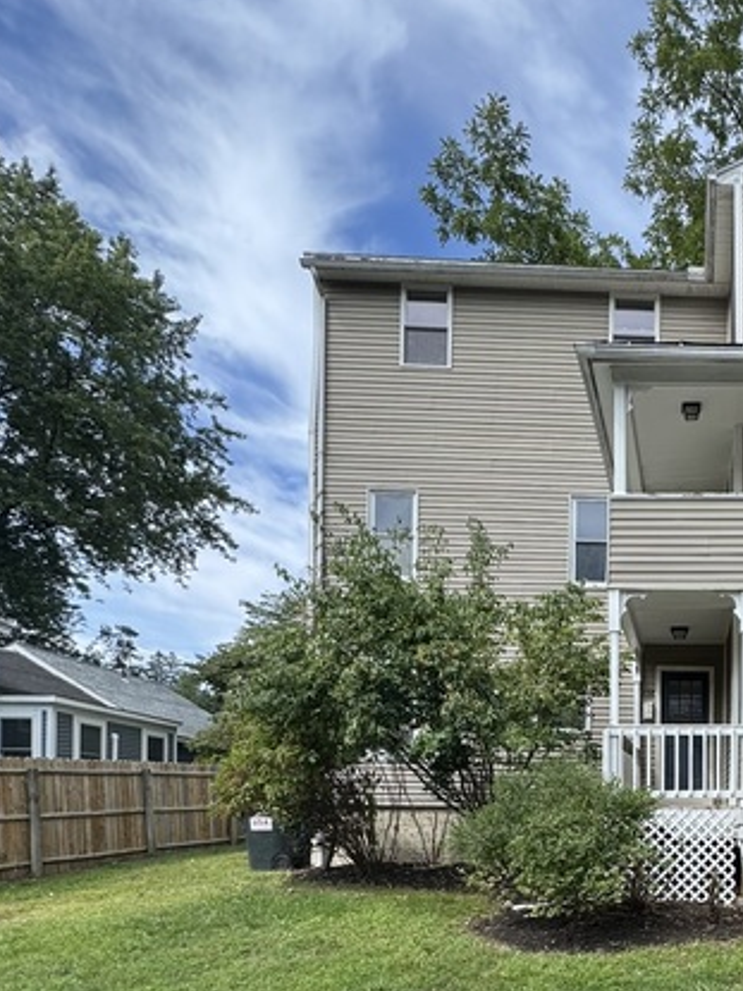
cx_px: 705
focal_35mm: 27
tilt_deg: +0.4
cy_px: 824
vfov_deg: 59.0
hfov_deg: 45.2
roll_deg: +0.2
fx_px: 773
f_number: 2.2
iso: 40
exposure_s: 1/763
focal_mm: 2.22
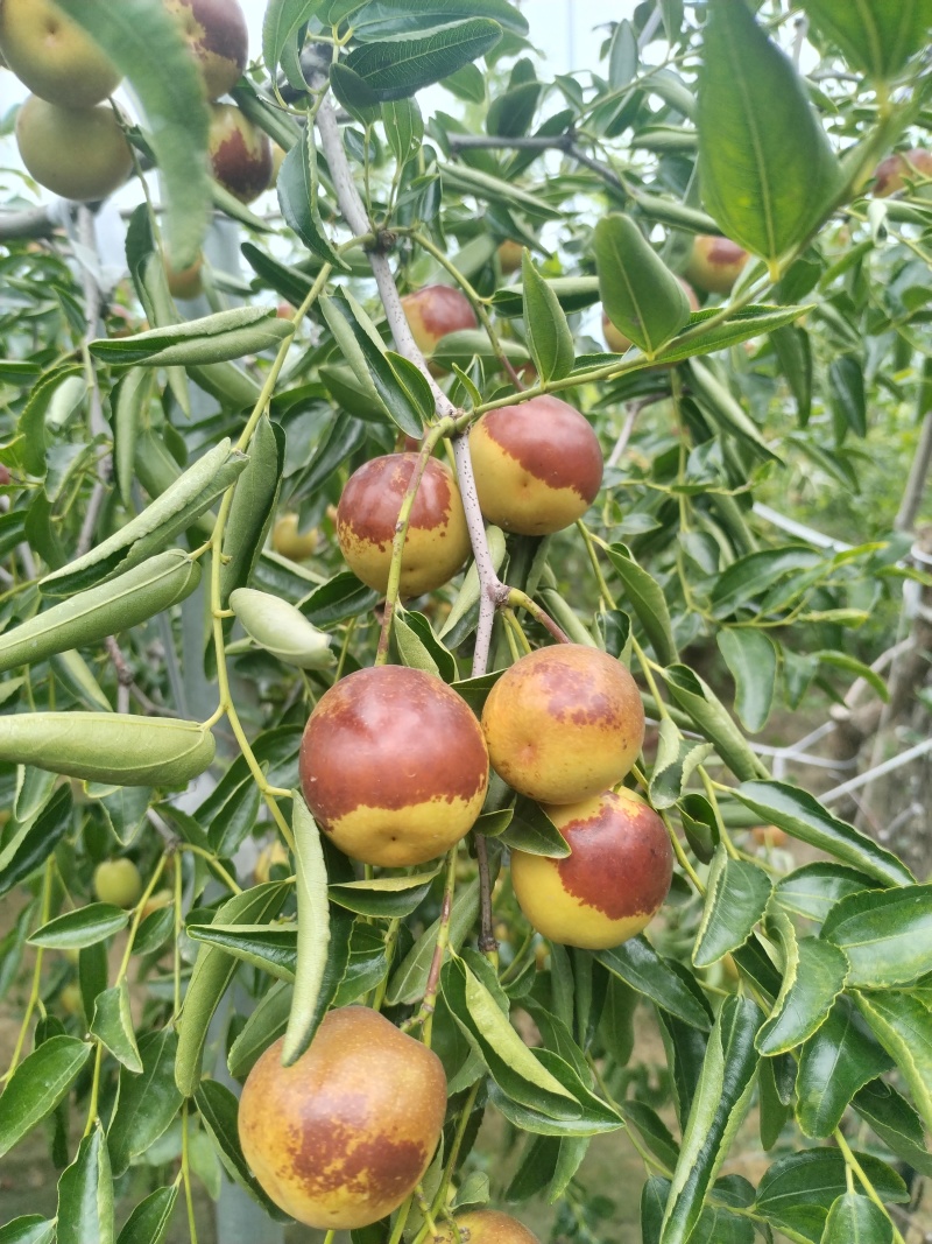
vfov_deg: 67.3
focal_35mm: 26
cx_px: 466
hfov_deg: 53.1
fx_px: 934
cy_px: 622
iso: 100
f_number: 1.8
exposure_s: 1/174
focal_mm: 4.75
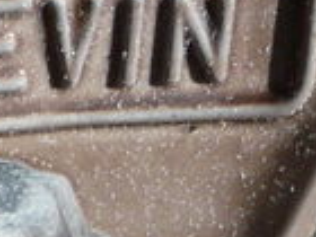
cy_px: 420
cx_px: -278
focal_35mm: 214
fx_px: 1954
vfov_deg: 6.8
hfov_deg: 8.8
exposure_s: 1/400
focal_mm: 5.2
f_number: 5.6
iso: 100
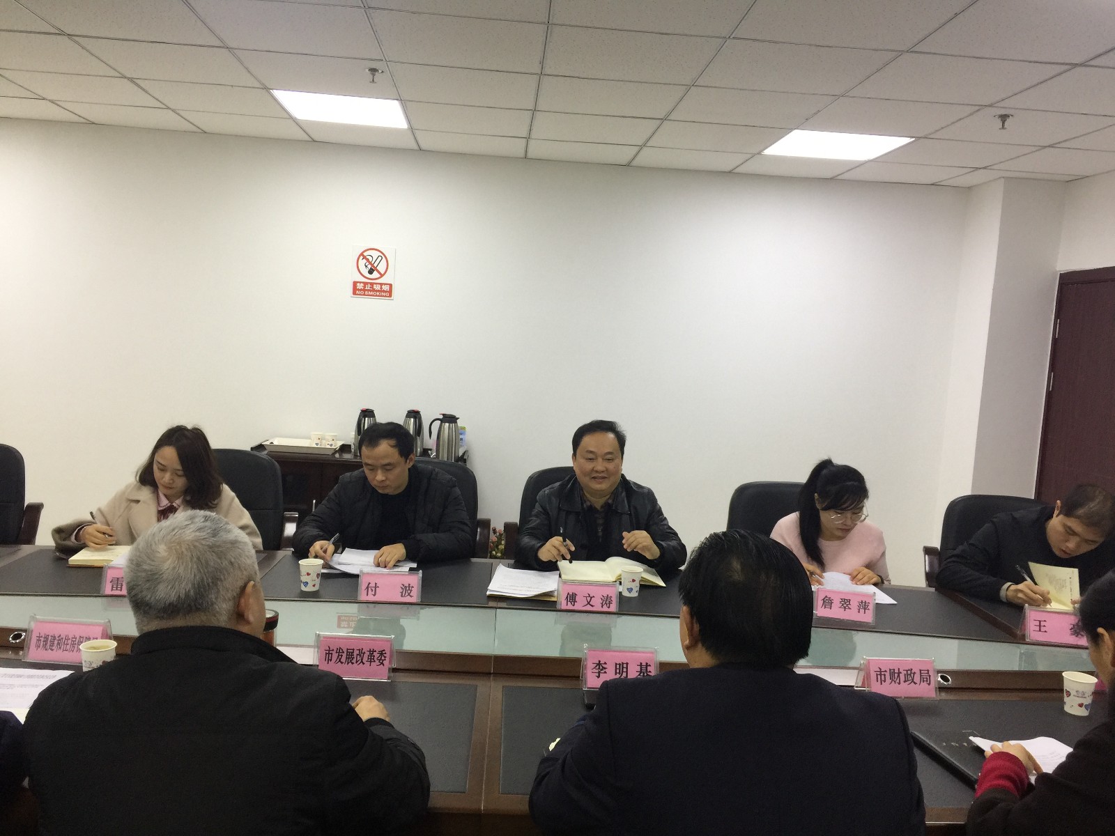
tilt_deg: -3.8
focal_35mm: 29
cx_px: 558
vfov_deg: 48.2
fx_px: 934
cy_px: 418
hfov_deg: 61.7
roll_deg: -5.6
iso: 50
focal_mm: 4.15
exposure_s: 1/33
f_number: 2.2
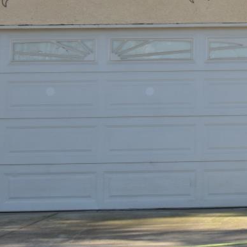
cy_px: 42
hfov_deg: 15.7
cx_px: 408
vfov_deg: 17.4
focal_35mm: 99
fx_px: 799
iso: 125
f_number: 5.6
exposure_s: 1/500
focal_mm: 20
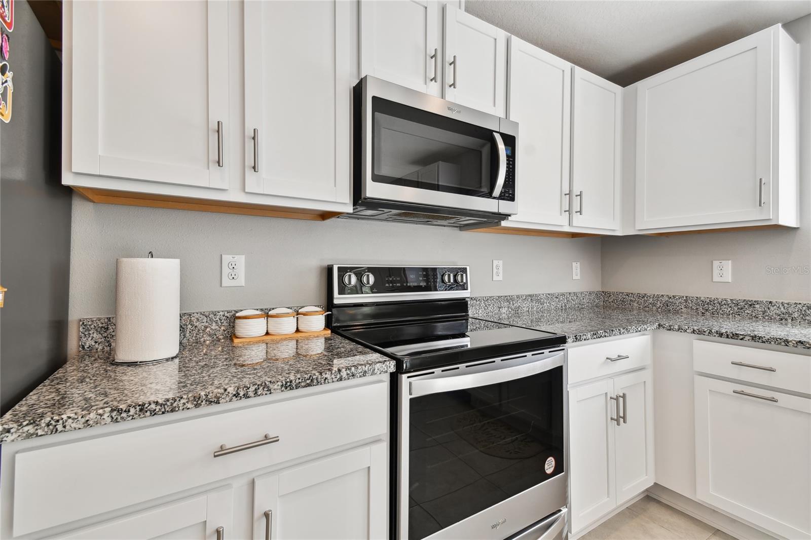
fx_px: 338
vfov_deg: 77.3
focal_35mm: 15
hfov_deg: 100.4
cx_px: 406
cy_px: 270
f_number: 8
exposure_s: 1/10
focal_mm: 10
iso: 100
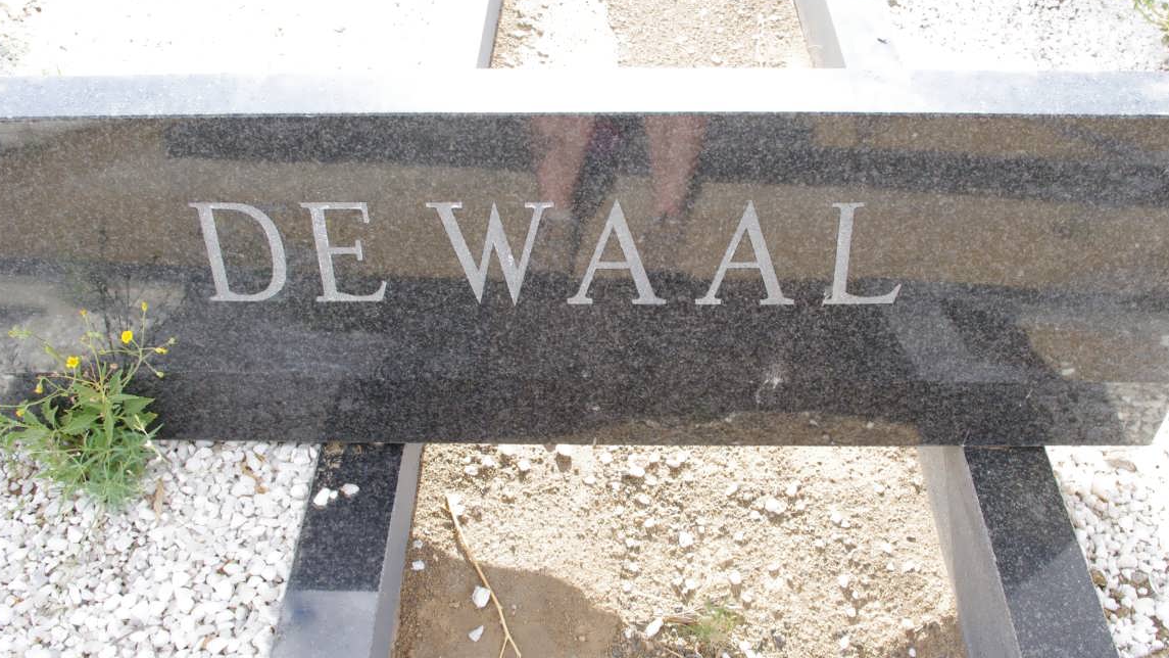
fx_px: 1054
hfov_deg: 58.0
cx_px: 604
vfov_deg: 34.6
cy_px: 313
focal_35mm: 34
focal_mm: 21.25
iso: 800
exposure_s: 1/125
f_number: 11
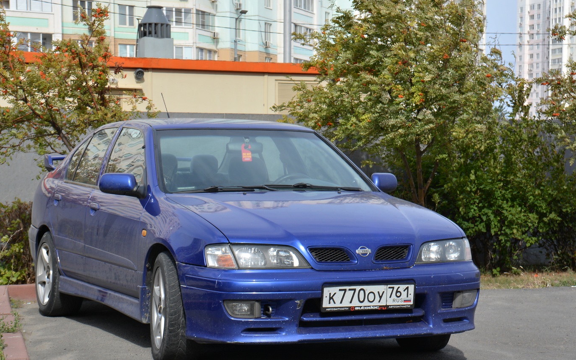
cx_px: 280
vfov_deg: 17.6
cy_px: 185
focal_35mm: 74
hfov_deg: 27.8
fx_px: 1162
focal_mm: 44
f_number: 8
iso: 125
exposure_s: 1/250
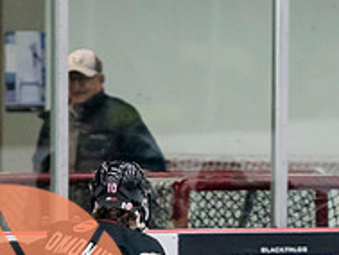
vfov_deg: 1.9
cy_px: 296
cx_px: 531
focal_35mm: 772
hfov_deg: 2.6
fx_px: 7565
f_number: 3.2
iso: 2000
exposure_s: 1/640
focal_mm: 175
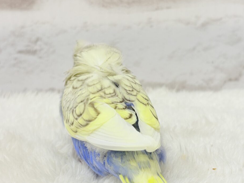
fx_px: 479
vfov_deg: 21.6
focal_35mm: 68
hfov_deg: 28.6
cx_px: 132
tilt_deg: -13.2
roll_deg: +2.9
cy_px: 76
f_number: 1.6
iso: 64
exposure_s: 1/100
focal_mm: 5.96
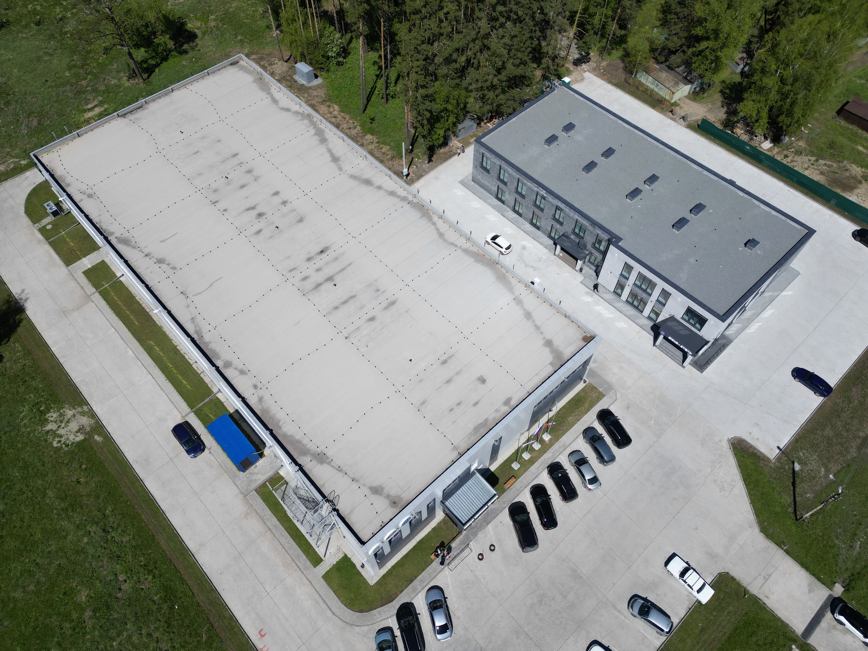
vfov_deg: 56.8
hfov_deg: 71.6
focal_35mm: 24
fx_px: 602
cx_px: 434
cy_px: 326
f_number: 1.7
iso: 100
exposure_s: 1/5000
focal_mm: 6.72
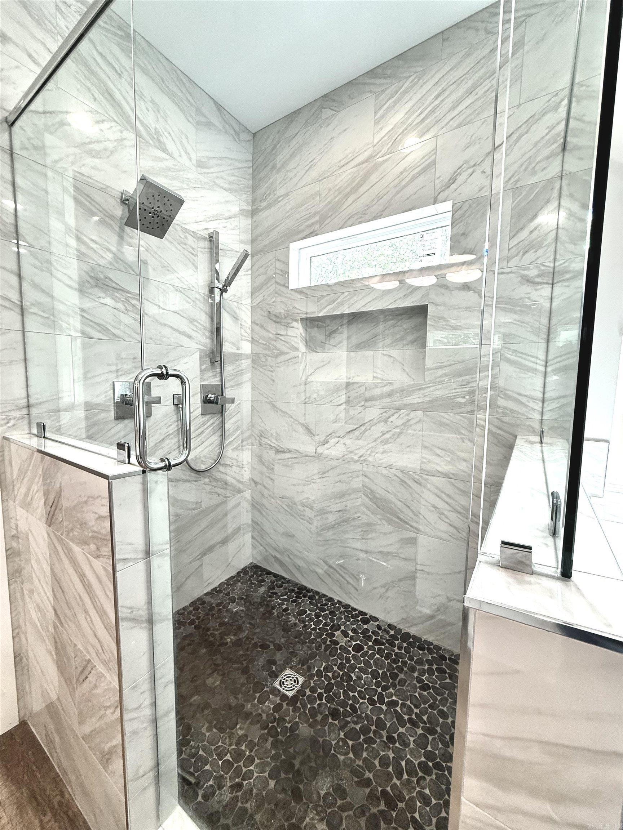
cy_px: 415
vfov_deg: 102.1
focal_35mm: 14
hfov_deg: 85.7
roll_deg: -1.3
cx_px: 312
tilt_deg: -5.9
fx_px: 336
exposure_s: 1/120
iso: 160
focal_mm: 2.22
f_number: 2.2
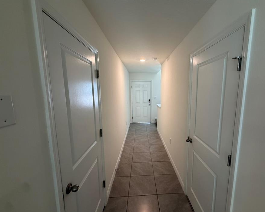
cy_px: 109
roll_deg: +0.5
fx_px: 125
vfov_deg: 80.4
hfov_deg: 92.6
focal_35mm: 16
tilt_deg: -6.3
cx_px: 150
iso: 250
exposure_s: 1/120
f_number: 2.2
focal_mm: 2.22
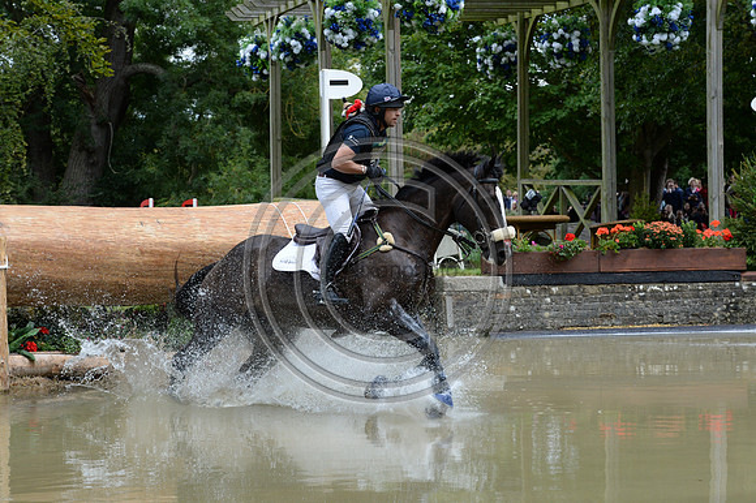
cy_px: 252
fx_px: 2204
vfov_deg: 13.0
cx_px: 378
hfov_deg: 19.5
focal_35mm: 105
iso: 2000
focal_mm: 105
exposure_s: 1/1000
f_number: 8
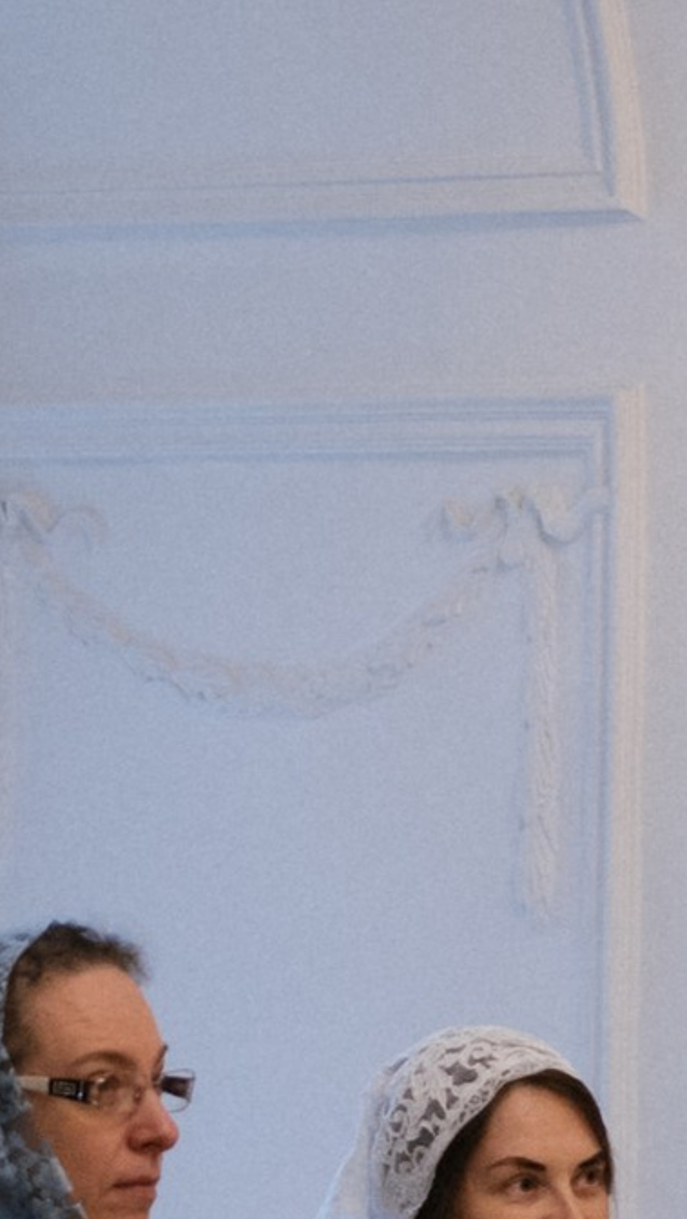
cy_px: 814
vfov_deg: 10.3
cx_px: 711
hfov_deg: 5.8
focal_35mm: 209
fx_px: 6763
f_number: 1.8
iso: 1000
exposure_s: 1/250
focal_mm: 35
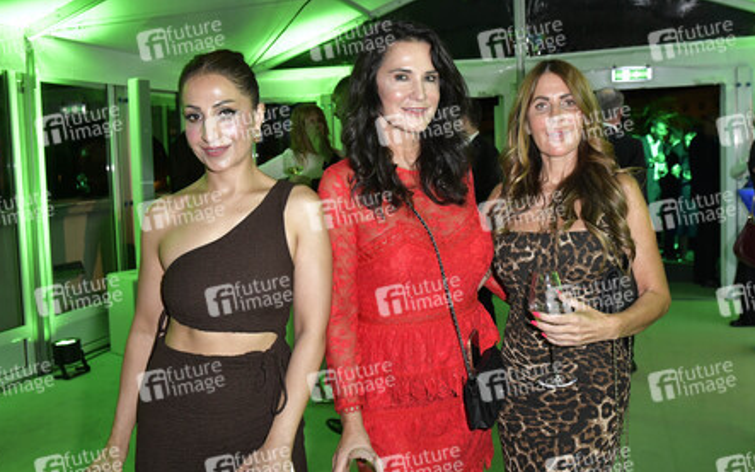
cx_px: 374
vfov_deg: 43.1
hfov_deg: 64.6
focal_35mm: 29
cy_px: 254
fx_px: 597
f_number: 5.6
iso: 2500
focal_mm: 28
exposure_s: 1/200
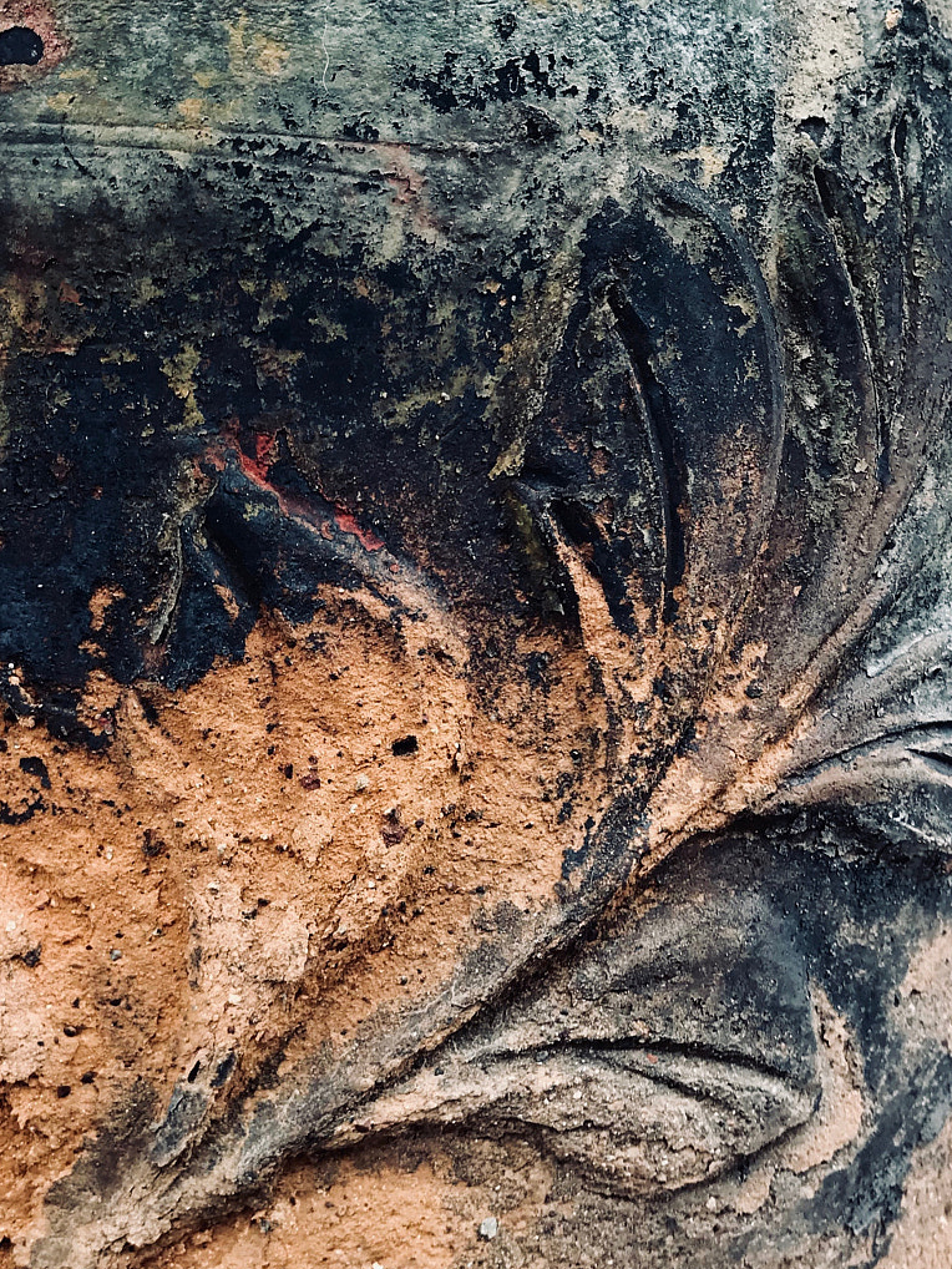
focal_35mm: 44
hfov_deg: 32.5
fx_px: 1613
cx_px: 277
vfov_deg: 42.7
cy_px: 777
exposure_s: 1/120
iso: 25
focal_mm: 3.99
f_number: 1.8
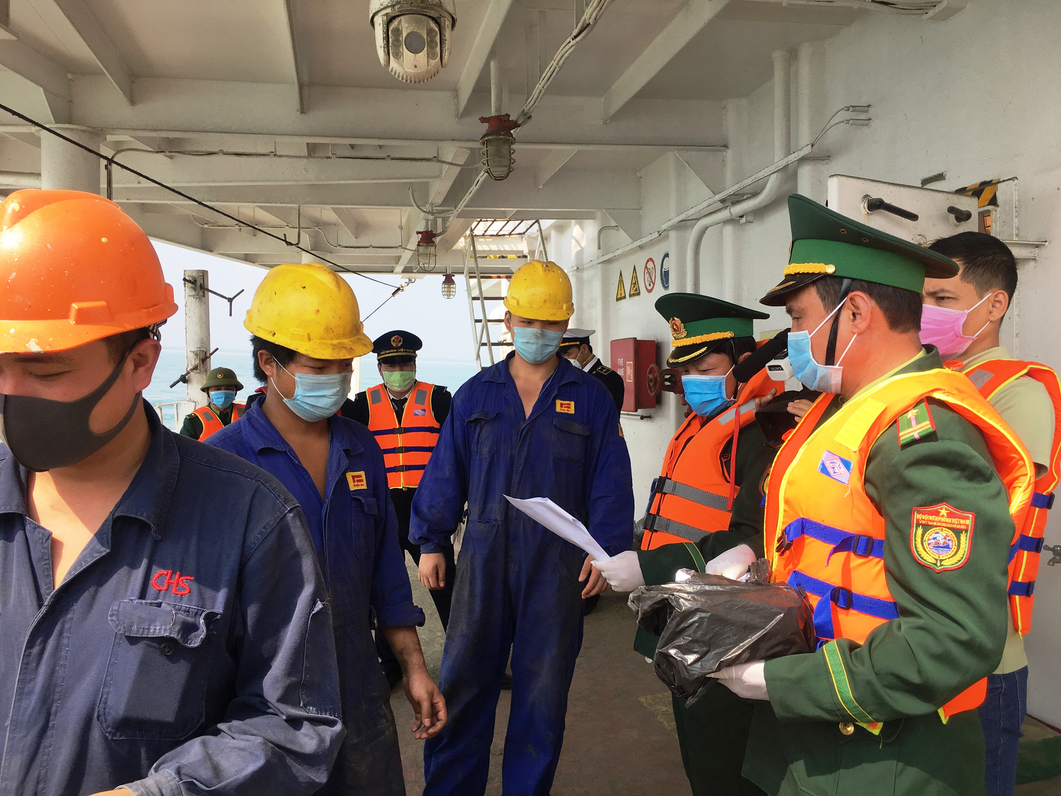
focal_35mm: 29
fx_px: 889
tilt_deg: +0.2
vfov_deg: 48.2
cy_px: 398
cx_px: 530
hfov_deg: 61.7
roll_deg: -2.3
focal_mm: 4.15
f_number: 2.2
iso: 25
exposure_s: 1/884
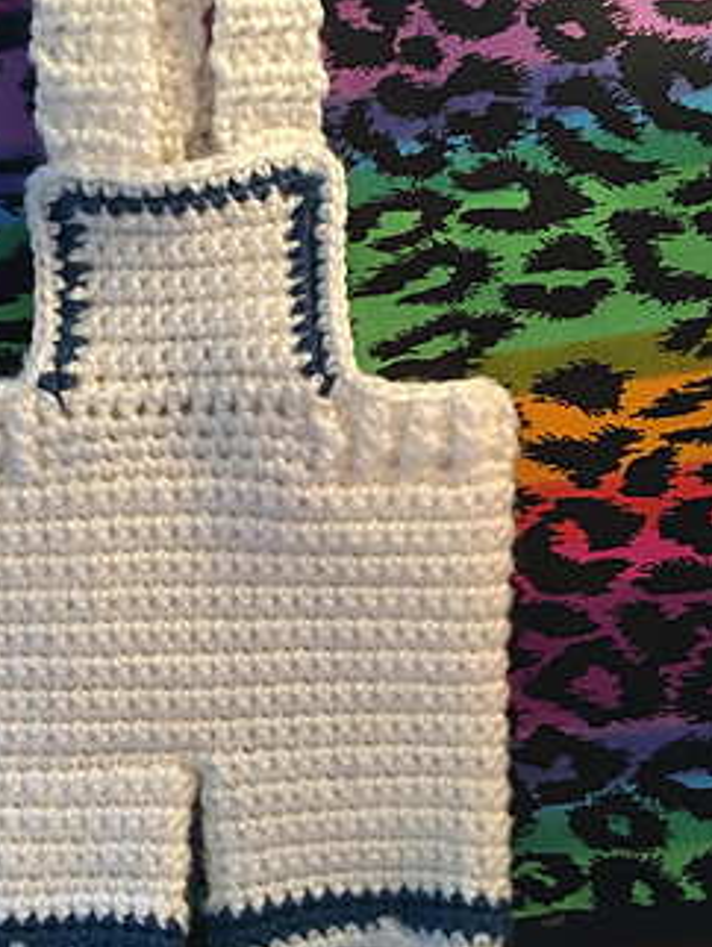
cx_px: 246
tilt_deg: -85.1
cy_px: 418
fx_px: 1232
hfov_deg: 32.0
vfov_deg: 42.0
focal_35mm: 45
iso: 64
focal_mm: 4.15
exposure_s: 1/4
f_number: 2.2
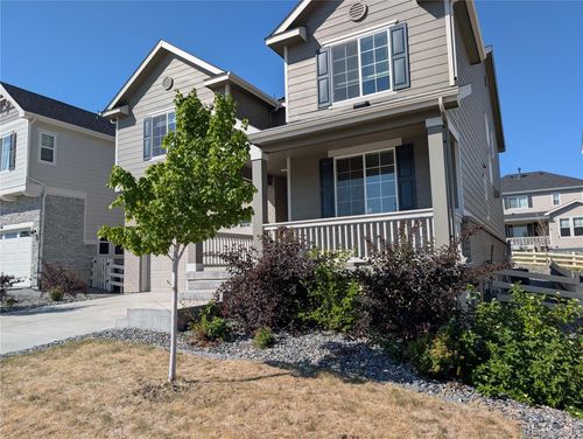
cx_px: 292
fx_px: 405
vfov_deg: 56.9
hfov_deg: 71.5
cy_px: 220
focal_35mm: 24
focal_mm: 6.9
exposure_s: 1/1143
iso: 17
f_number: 1.68
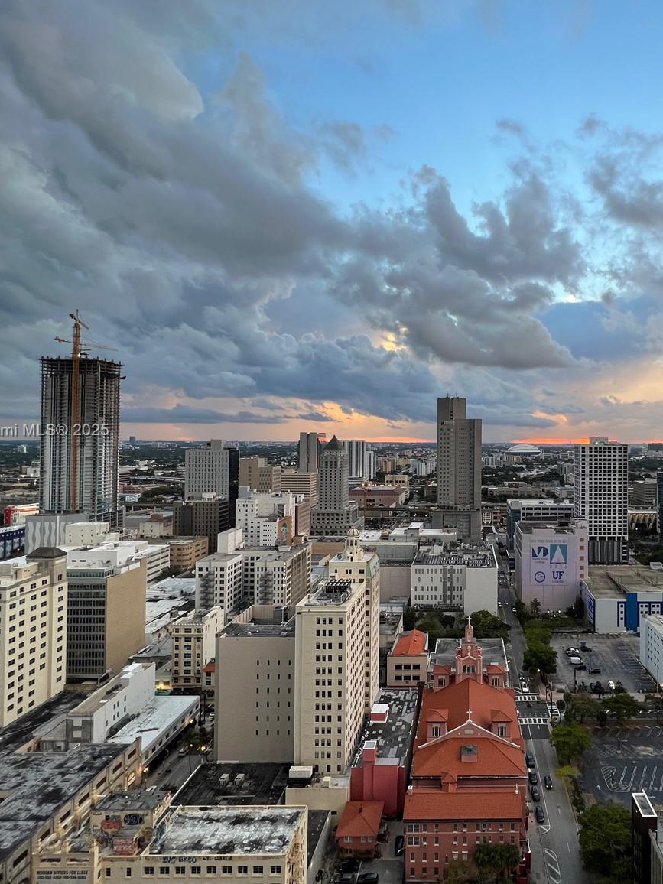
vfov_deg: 87.7
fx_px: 460
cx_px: 476
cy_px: 431
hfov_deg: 68.1
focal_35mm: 18
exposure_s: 1/121
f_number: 1.8
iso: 64
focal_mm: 1.57
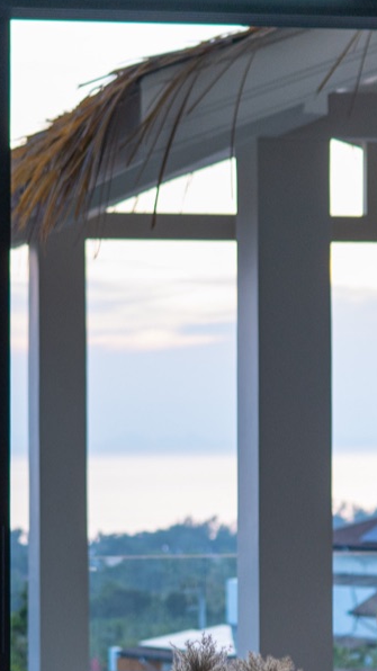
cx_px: 165
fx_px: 2187
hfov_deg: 9.9
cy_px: 531
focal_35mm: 123
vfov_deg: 17.3
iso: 400
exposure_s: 1/200
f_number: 2.8
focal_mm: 35
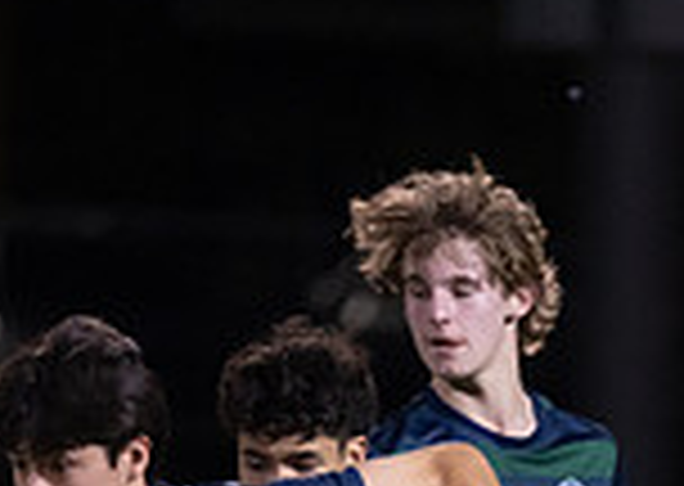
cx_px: 776
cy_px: 1044
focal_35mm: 1039
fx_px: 20148
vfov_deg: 1.4
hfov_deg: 1.9
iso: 2000
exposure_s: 1/1000
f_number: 2.8
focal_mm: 200
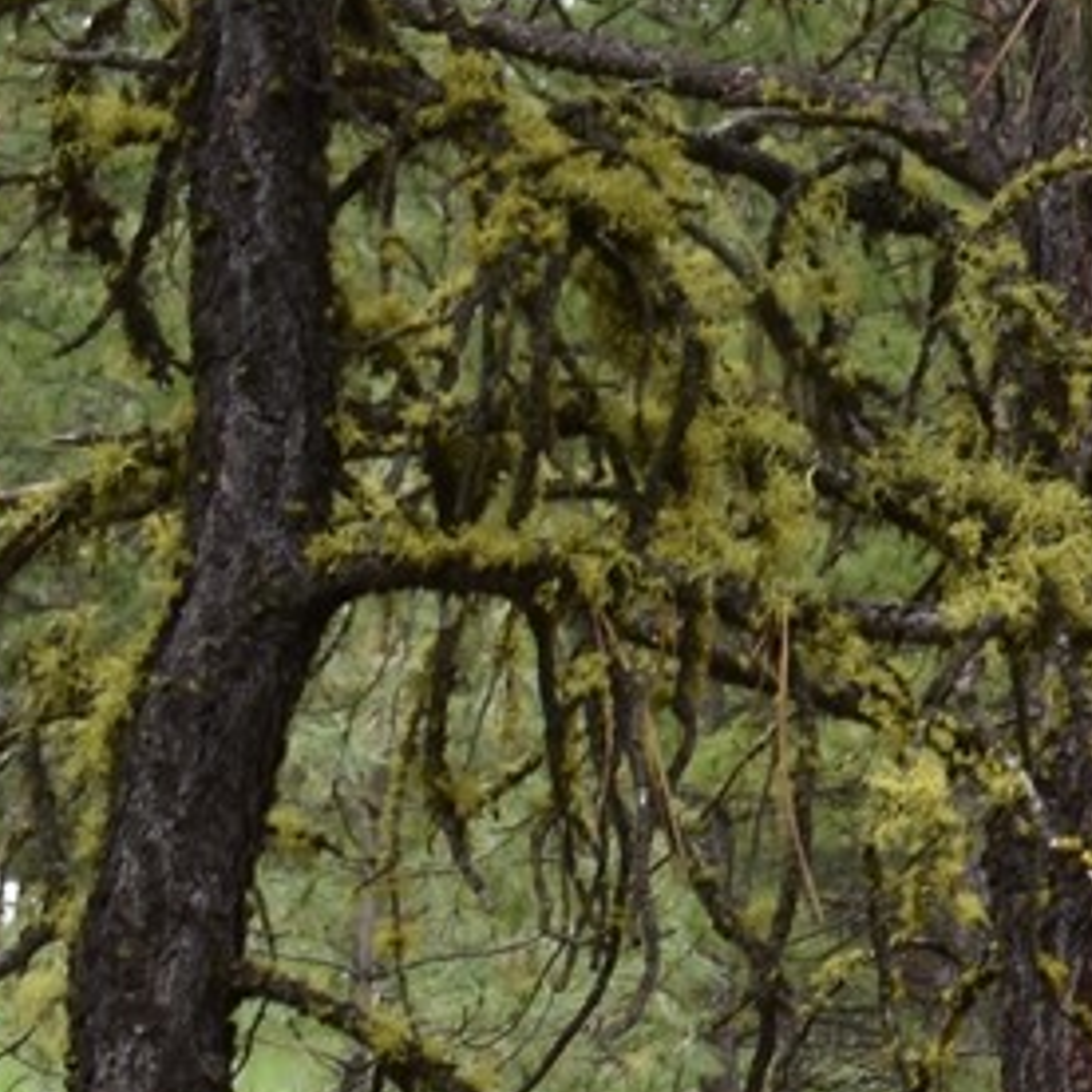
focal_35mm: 212
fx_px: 7553
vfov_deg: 8.2
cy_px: 1110
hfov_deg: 7.8
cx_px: 2412
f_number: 8
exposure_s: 1/60
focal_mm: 27
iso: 100
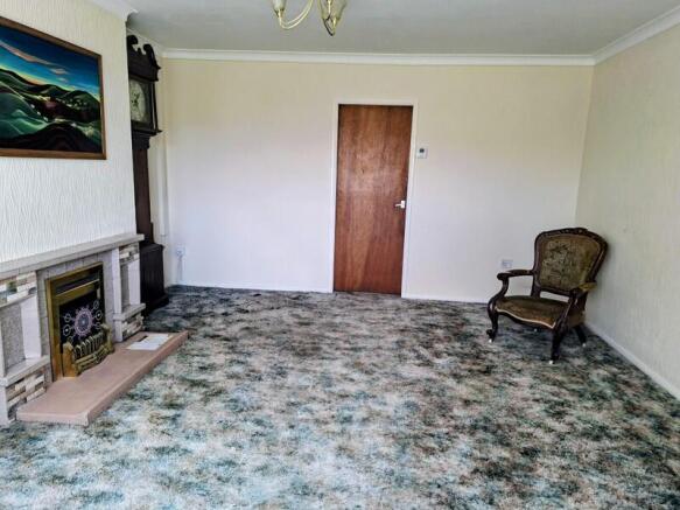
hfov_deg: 73.9
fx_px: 452
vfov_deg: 58.9
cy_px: 255
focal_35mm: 23
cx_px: 340
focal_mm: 5.54
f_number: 1.8
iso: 80
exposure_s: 1/100
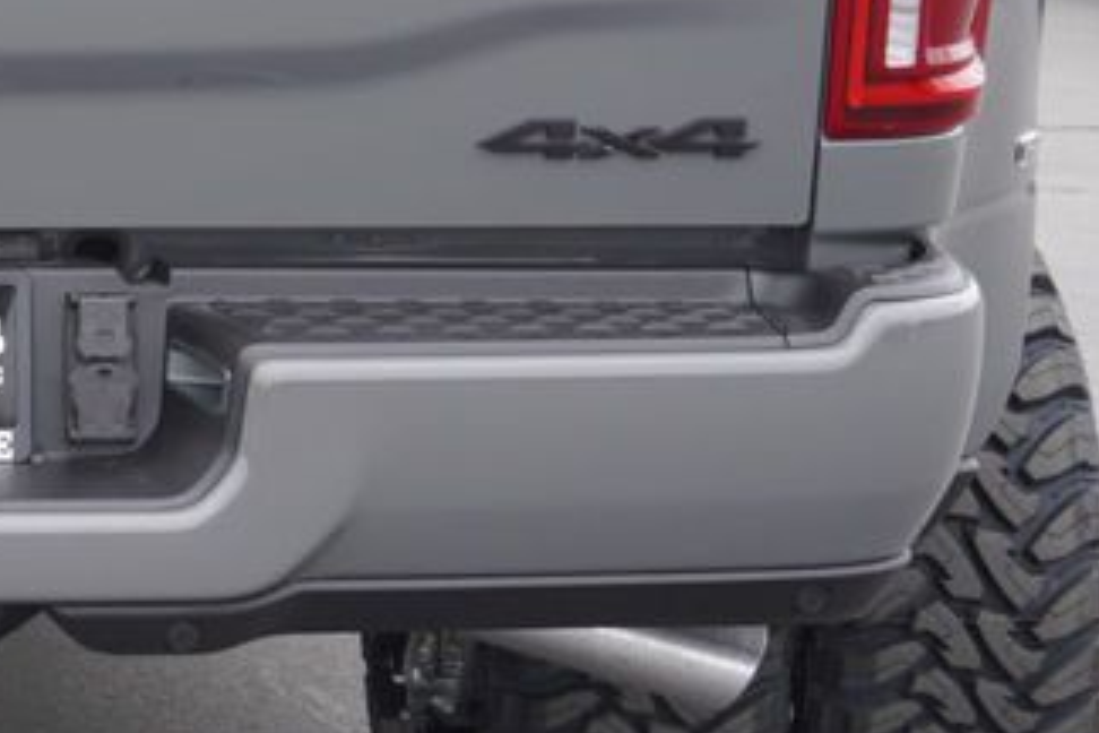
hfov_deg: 19.4
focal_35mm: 100
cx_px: -187
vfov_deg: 13.7
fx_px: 3040
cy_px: 146
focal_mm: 21
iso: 100
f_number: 5.6
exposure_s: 1/125
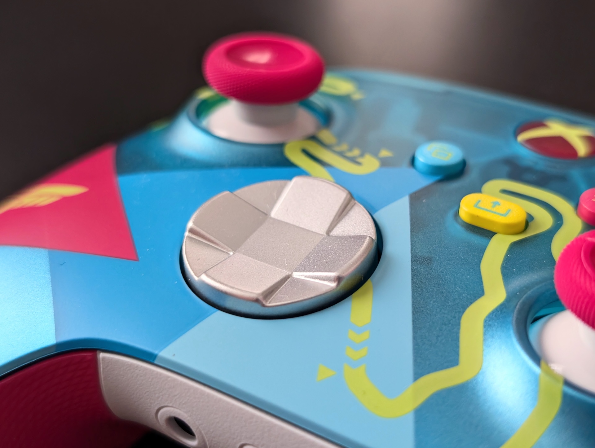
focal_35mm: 49
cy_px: 224
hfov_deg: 38.9
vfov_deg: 29.8
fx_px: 844
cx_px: 298
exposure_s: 1/137
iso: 156
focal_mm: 6.9
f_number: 1.68
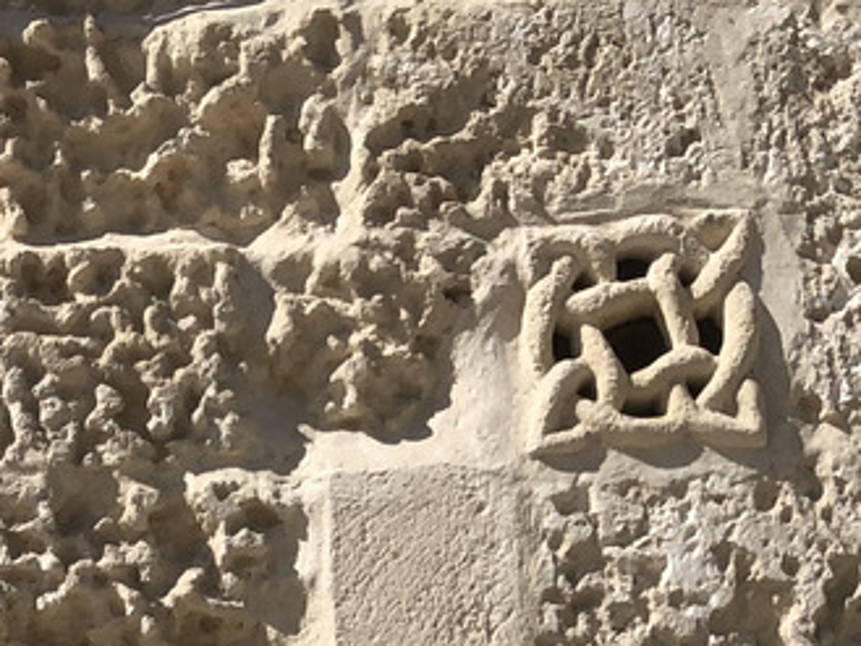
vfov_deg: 12.0
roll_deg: +0.8
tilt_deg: -0.6
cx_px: 173
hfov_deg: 19.1
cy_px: 1501
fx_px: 2538
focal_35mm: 102
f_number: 1.8
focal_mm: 4
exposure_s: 1/3472
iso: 25
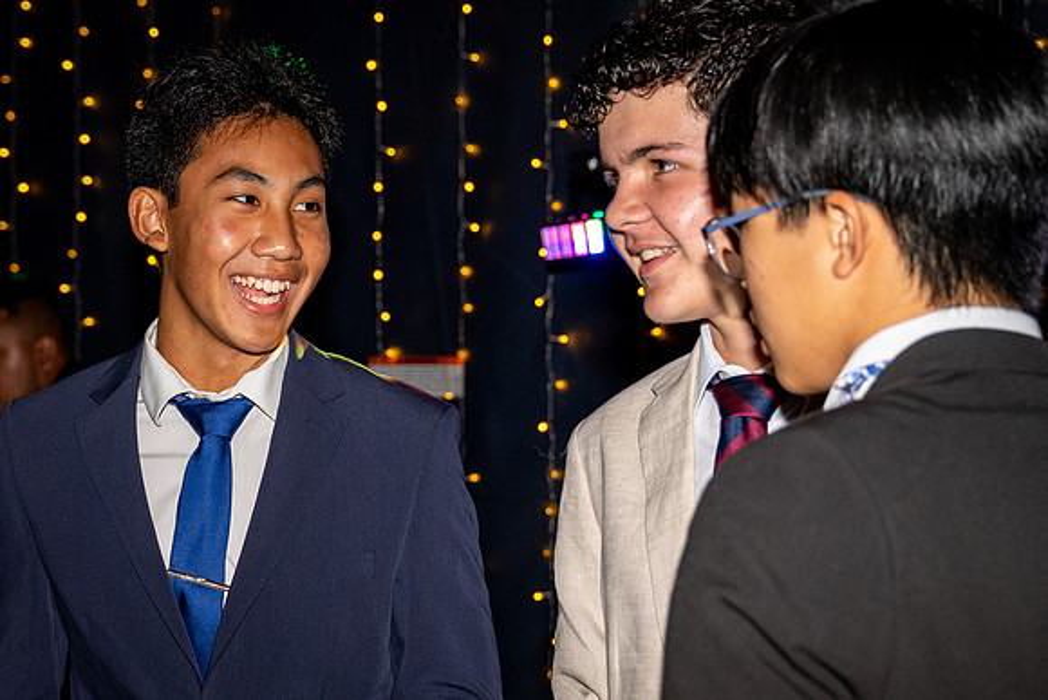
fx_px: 2249
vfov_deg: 17.6
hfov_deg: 26.1
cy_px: 460
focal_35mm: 77
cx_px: 335
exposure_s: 1/100
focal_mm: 47
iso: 1250
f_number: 4
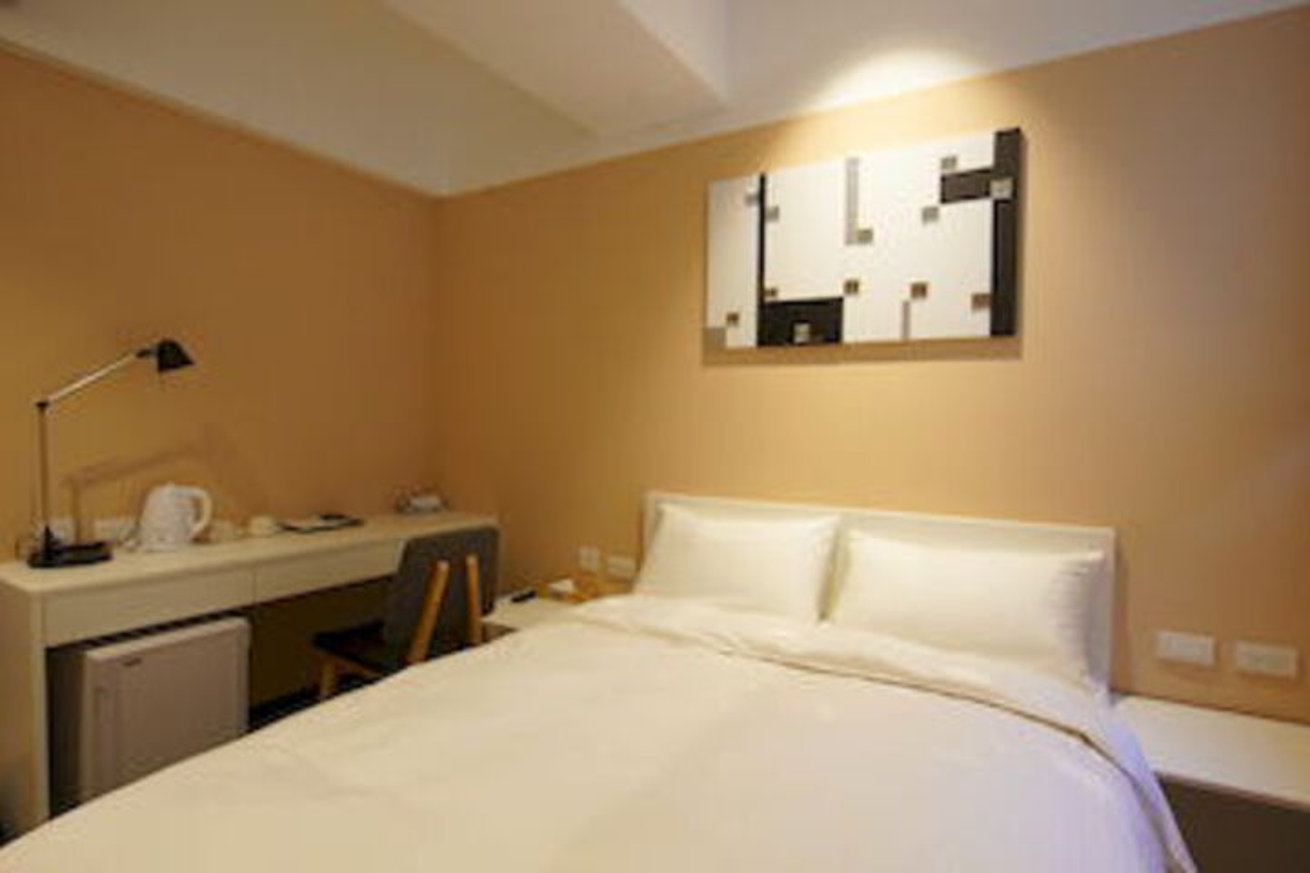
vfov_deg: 67.4
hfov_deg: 90.0
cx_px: 655
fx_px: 655
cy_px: 436
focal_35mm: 18
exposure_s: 1/4
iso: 400
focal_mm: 12
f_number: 11
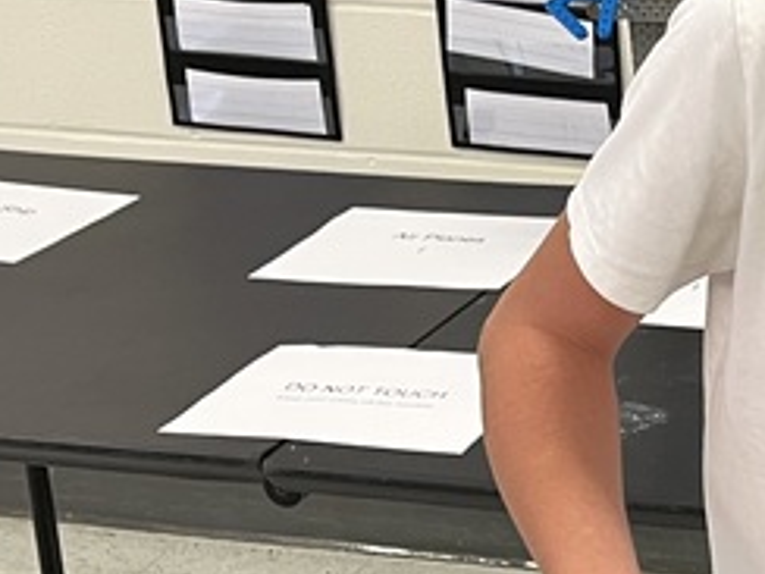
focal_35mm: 109
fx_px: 2409
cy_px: 354
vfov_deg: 13.6
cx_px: 1044
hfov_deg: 16.8
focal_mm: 5.1
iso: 80
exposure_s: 1/60
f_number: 1.6
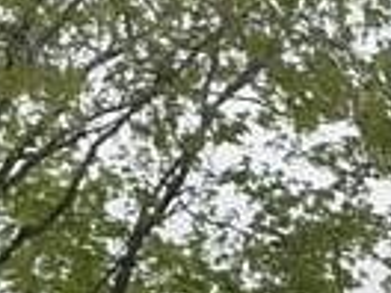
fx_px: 3773
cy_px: 968
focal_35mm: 334
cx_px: 1040
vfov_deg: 4.3
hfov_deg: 5.7
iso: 160
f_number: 3.5
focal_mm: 5.3
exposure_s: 1/640
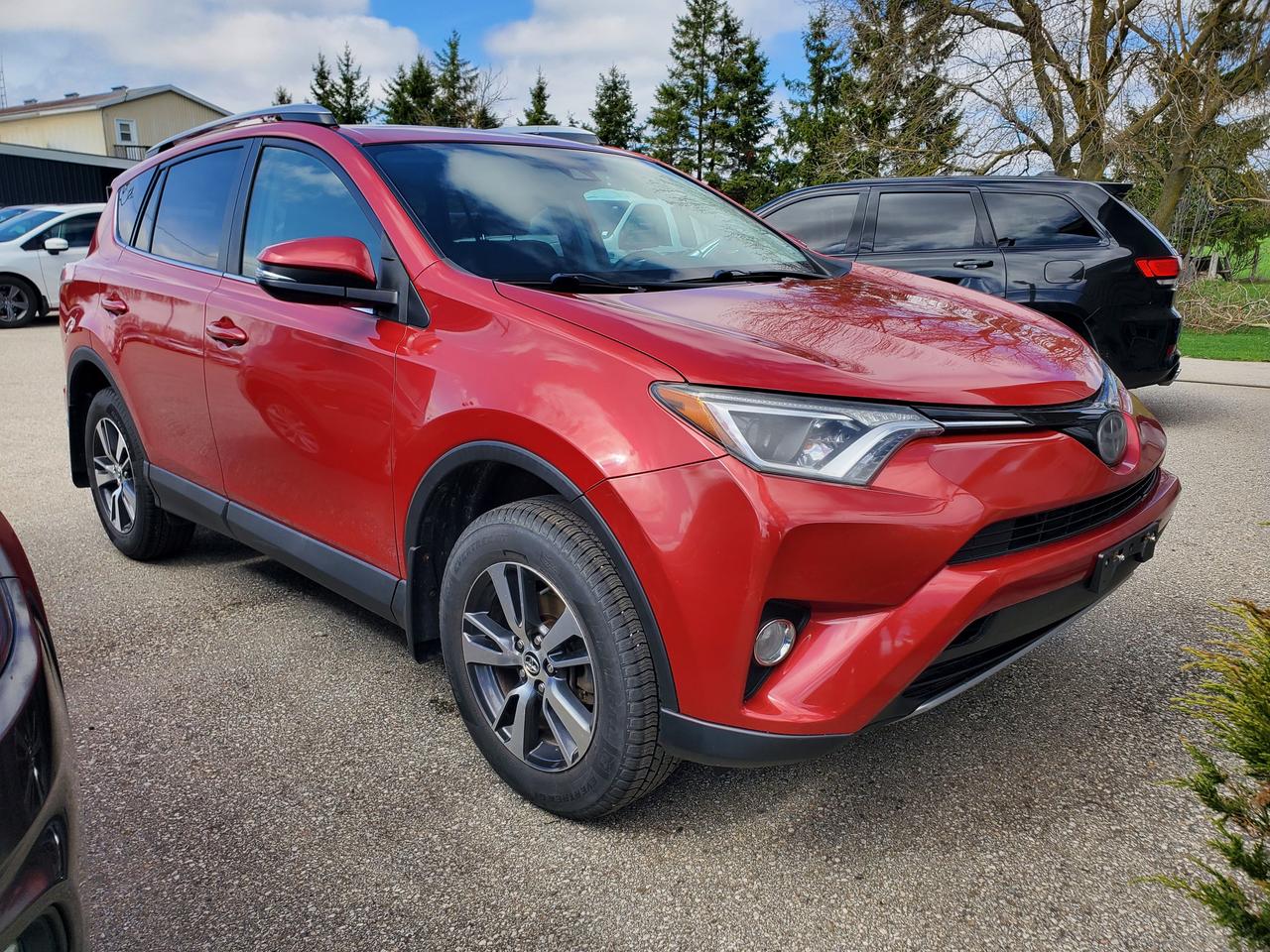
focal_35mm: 26
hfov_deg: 67.3
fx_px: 954
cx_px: 635
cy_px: 476
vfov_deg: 53.1
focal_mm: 4.3
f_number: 2.4
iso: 50
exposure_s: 1/957
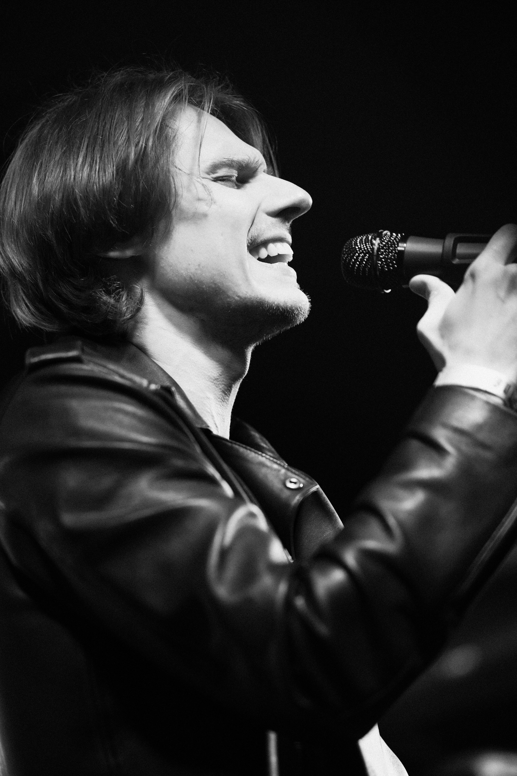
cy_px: 388
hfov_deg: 12.1
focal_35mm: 113
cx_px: 258
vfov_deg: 18.1
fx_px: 2434
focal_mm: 75
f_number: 1.4
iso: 640
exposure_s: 1/180
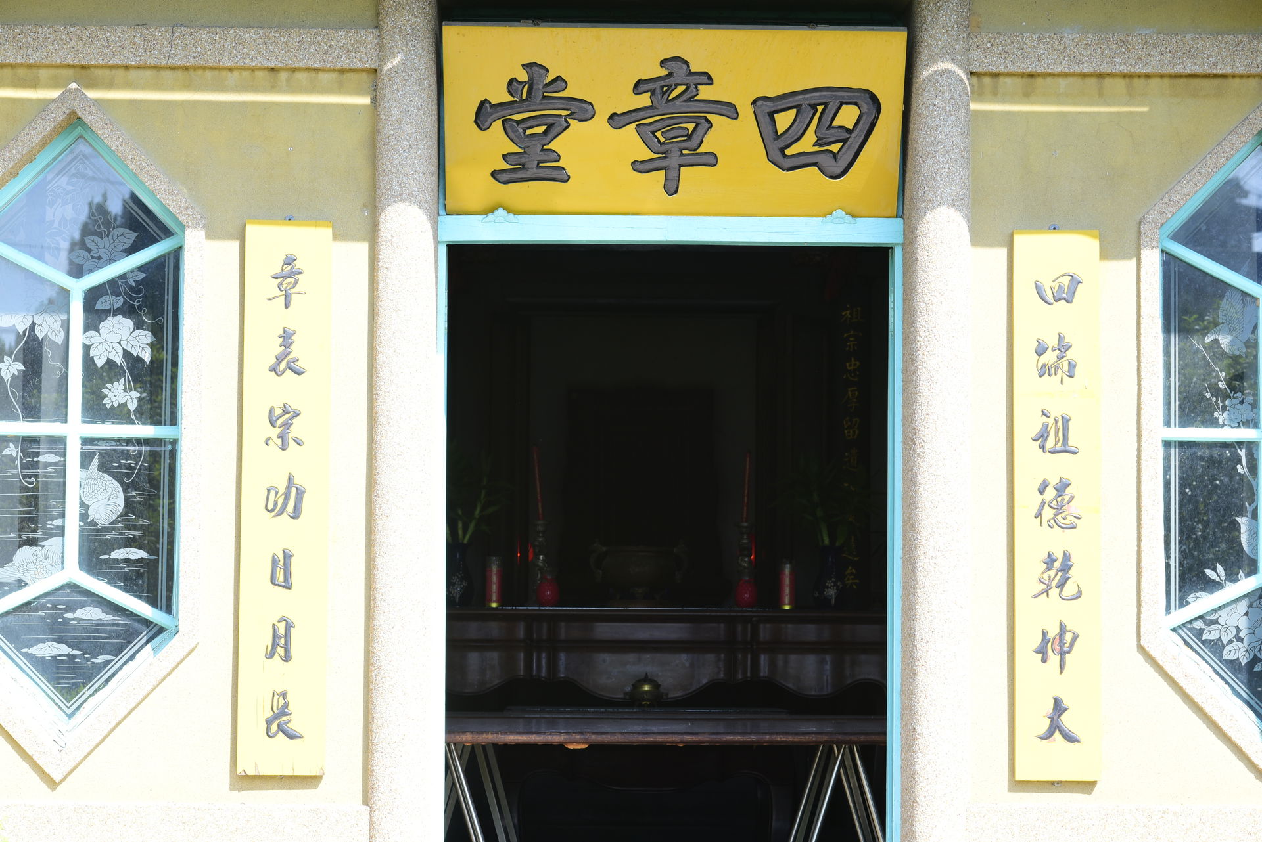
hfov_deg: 19.4
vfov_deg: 13.1
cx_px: 631
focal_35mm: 105
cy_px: 421
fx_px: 3682
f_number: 6.3
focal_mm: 105
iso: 320
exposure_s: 1/200
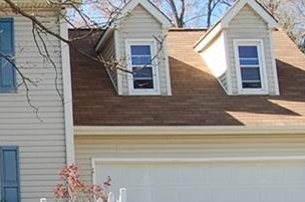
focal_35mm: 91
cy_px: 147
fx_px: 769
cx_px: -66
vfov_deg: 14.9
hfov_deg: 20.8
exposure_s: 1/200
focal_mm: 18
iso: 200
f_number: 7.1
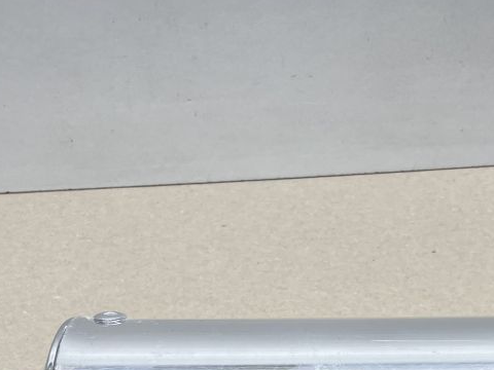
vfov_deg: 20.9
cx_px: 323
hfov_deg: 29.6
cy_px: 452
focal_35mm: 65
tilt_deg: -50.2
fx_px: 928
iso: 64
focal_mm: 4.2
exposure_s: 1/100
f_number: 1.6
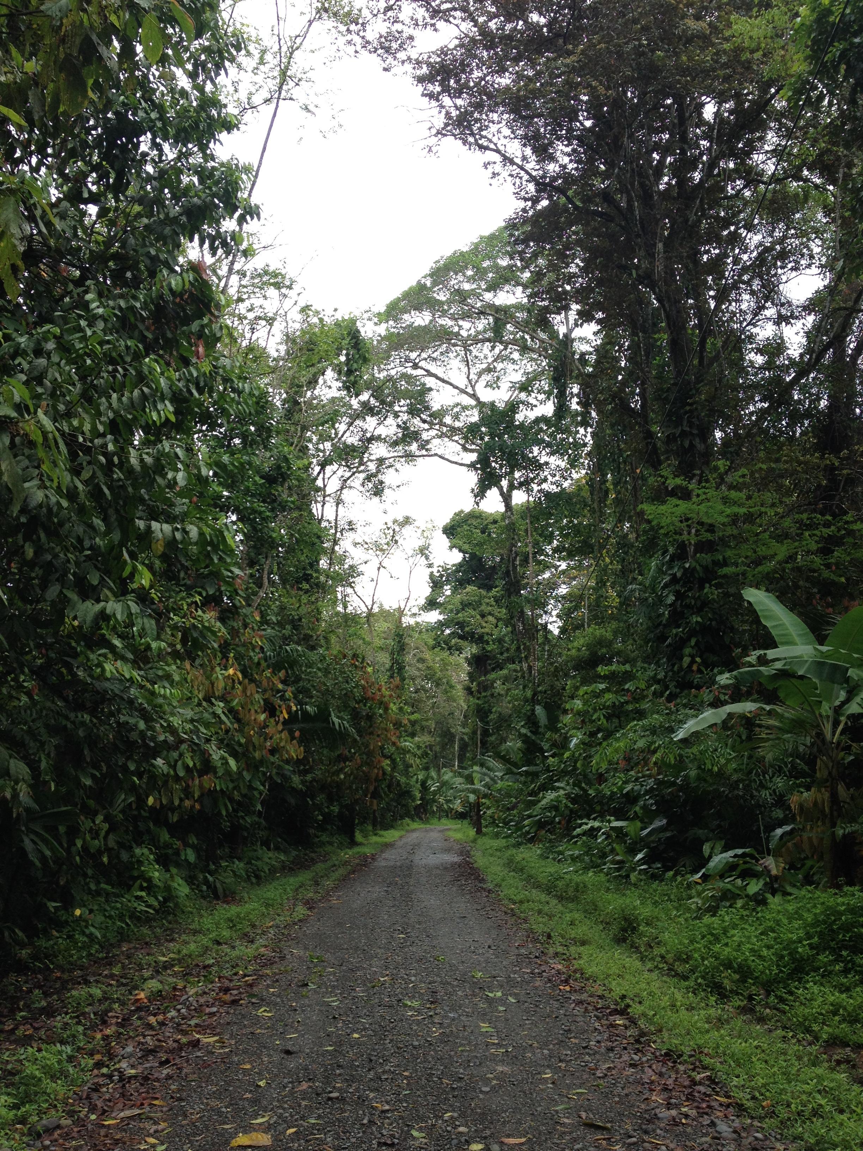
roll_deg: +0.7
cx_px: 432
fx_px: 1163
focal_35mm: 35
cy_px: 576
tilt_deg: +9.2
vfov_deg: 52.6
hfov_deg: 40.7
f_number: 2.4
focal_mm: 4.28
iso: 50
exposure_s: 1/190
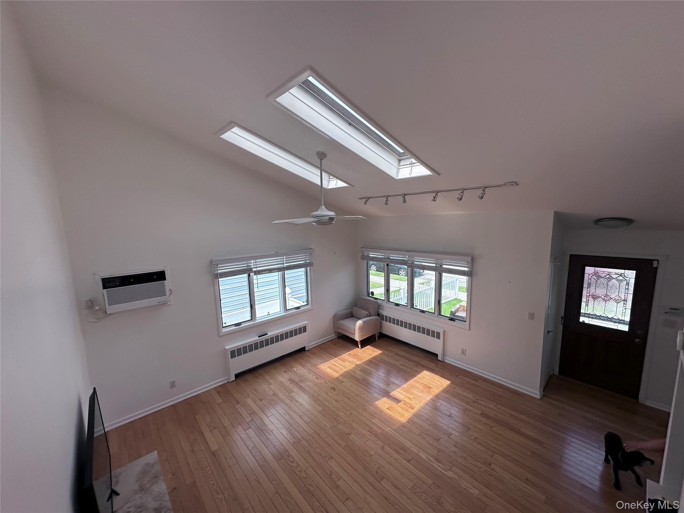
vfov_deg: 85.7
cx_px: 342
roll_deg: +1.1
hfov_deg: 102.1
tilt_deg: -8.0
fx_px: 277
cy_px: 256
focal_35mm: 14
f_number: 2.2
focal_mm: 2.22
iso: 40
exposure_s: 1/222
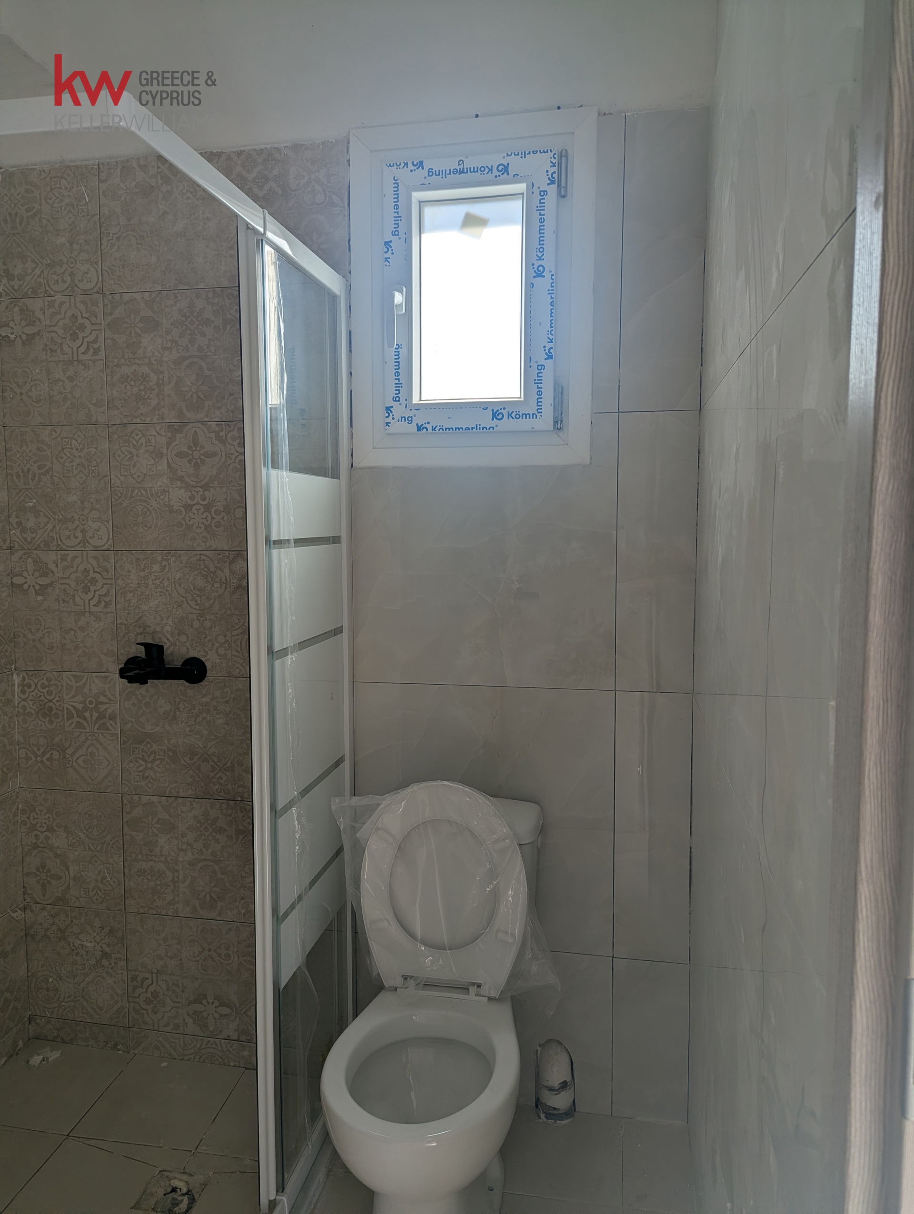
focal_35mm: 24
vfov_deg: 71.5
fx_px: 843
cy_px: 607
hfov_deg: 56.9
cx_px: 457
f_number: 1.85
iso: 39
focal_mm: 6.81
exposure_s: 1/384
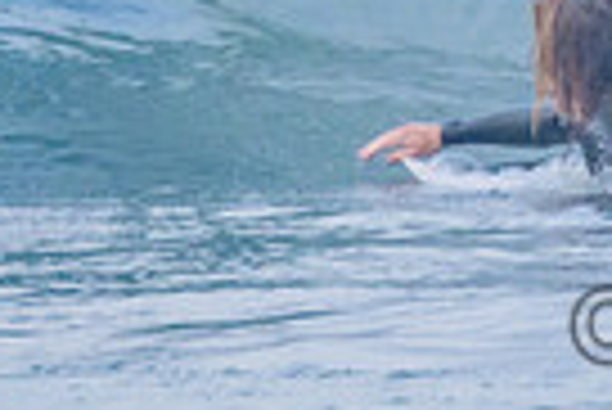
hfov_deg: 0.6
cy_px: -426
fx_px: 63290
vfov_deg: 0.4
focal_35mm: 3719
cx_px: 1039
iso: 4500
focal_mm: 800
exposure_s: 1/1250
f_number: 11
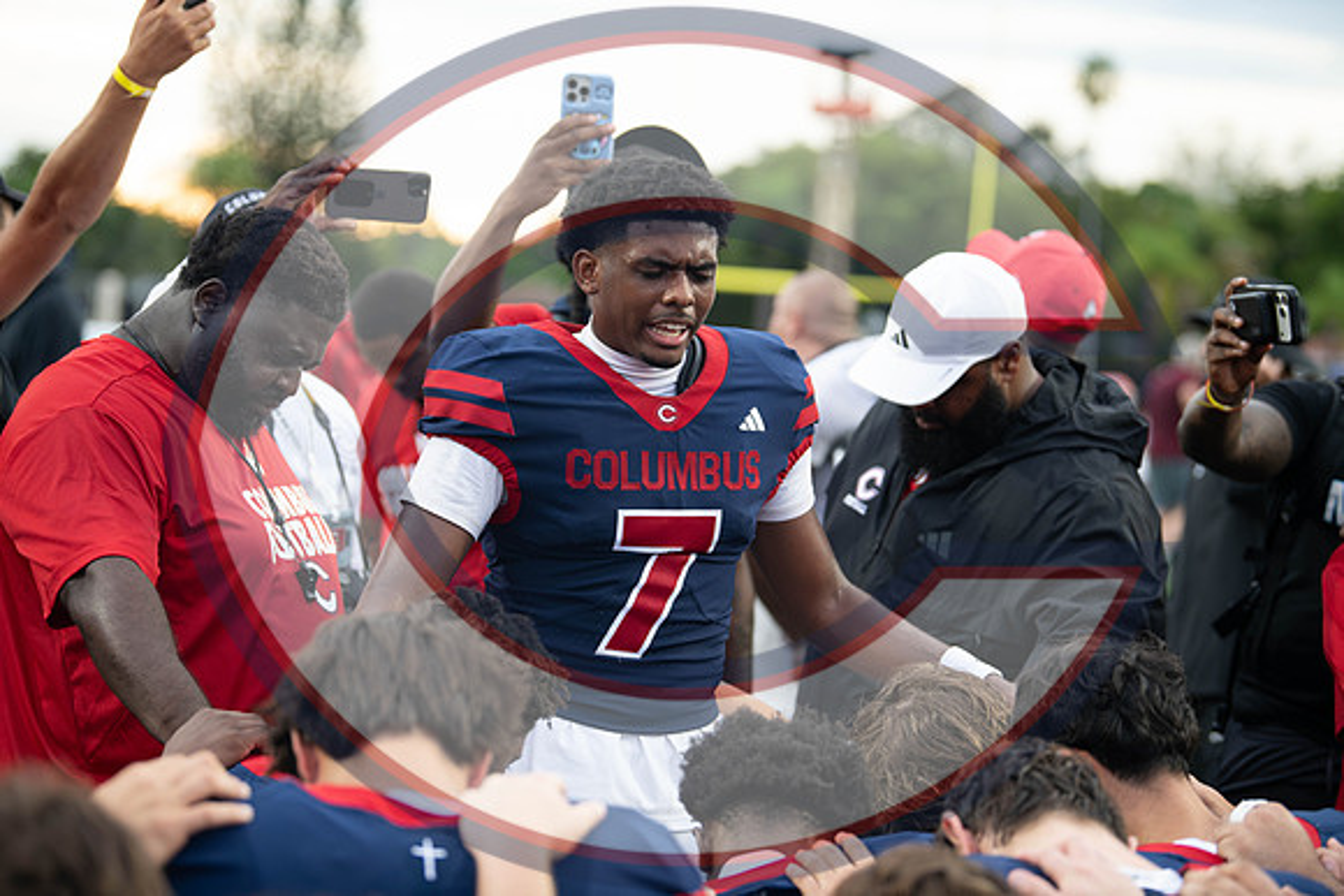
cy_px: 448
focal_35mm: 102
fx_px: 3809
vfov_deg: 13.4
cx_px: 672
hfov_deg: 20.0
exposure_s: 1/1000
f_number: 2.8
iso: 2200
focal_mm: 102
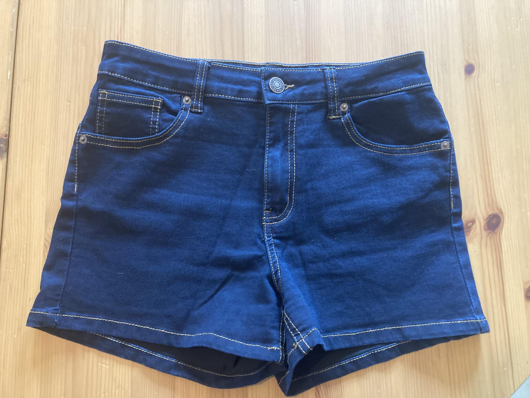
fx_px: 429
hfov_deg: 63.4
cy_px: 199
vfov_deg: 49.7
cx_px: 265
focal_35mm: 28
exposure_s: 1/30
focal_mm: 3.99
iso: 500
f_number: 1.8
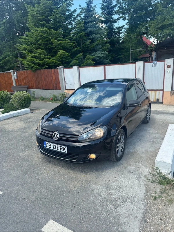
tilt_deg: -15.4
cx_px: 87
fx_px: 161
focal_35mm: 24
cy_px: 116
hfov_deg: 56.8
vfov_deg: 71.6
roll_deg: +3.6
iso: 80
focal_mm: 6.76
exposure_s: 1/1637
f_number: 1.78
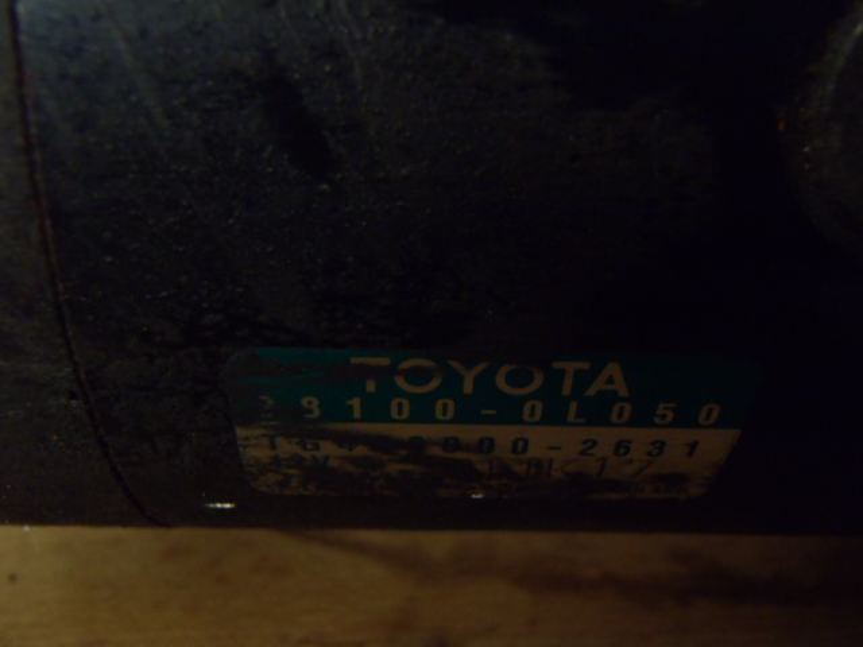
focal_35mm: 37
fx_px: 922
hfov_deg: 50.1
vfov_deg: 38.7
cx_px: 432
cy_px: 324
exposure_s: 1/4
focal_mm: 6.64
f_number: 4.7
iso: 400
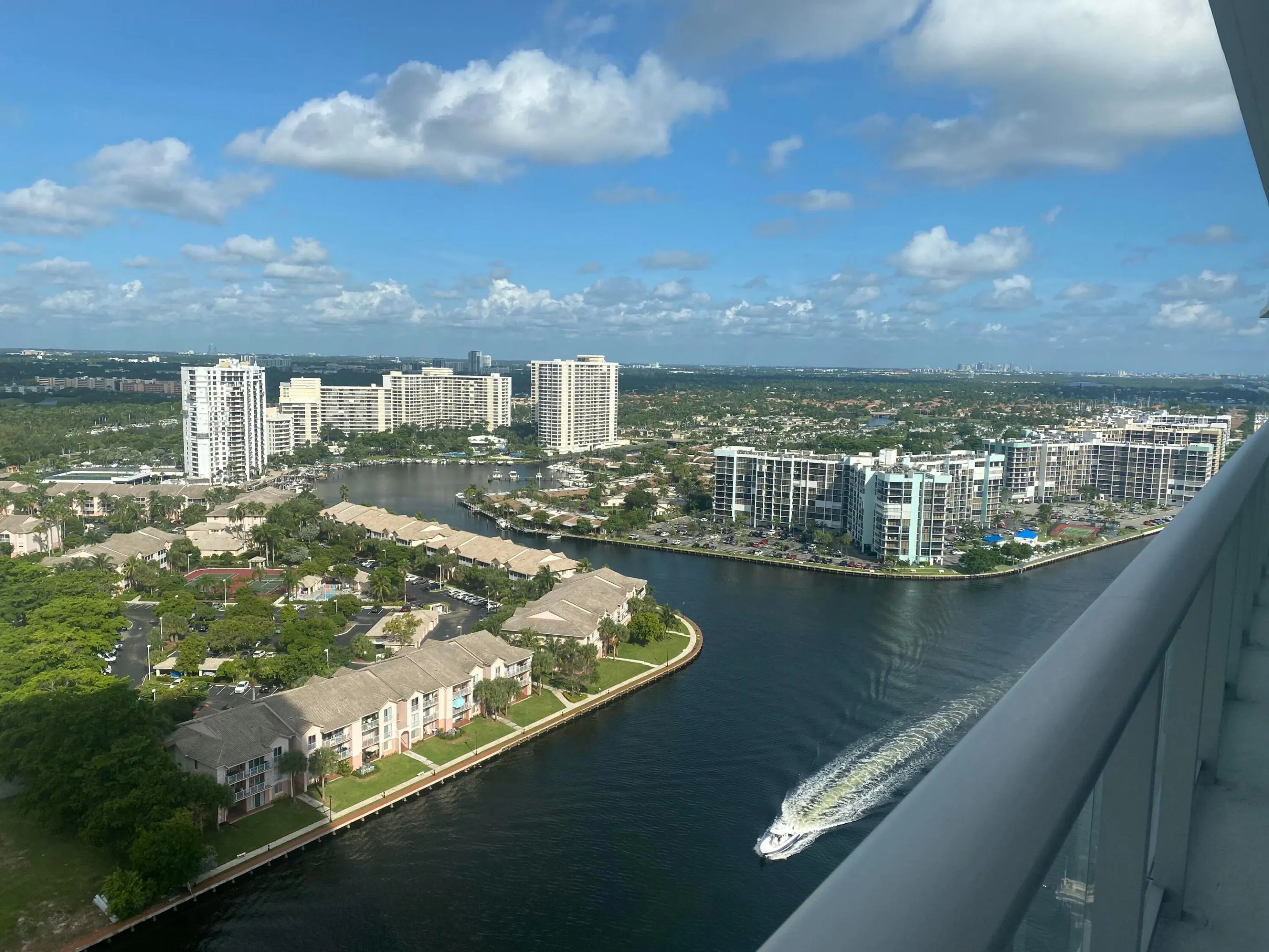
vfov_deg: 53.1
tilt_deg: -7.2
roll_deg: -1.8
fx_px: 953
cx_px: 634
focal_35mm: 26
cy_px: 476
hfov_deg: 67.3
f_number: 1.8
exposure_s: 1/4115
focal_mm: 4.25
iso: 32
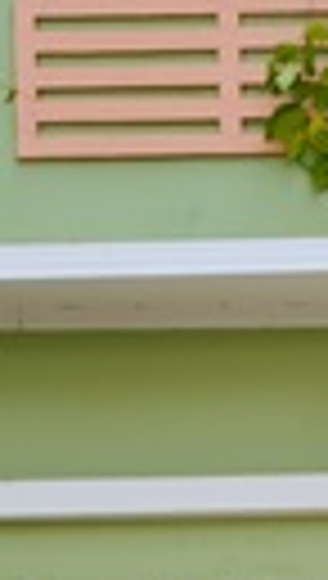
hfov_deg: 5.1
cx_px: 350
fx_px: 3642
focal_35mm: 237
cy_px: 881
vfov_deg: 8.9
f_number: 3.2
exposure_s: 1/320
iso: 250
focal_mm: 45.7
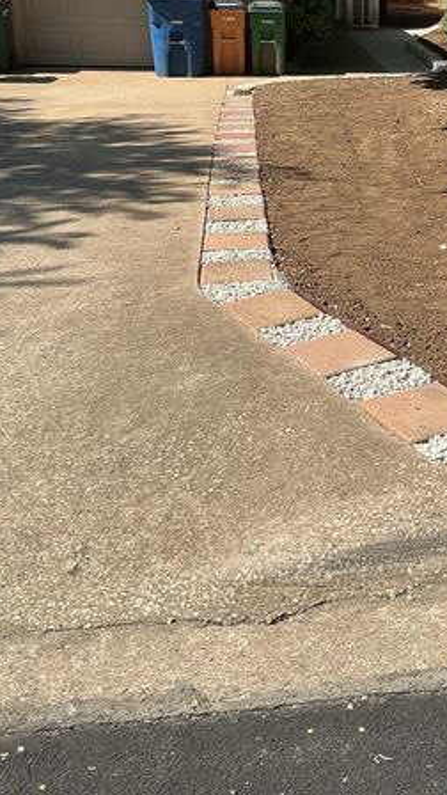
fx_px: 990
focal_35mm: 47
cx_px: 399
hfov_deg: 24.7
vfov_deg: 42.5
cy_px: 209
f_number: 1.8
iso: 25
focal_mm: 3
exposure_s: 1/1412
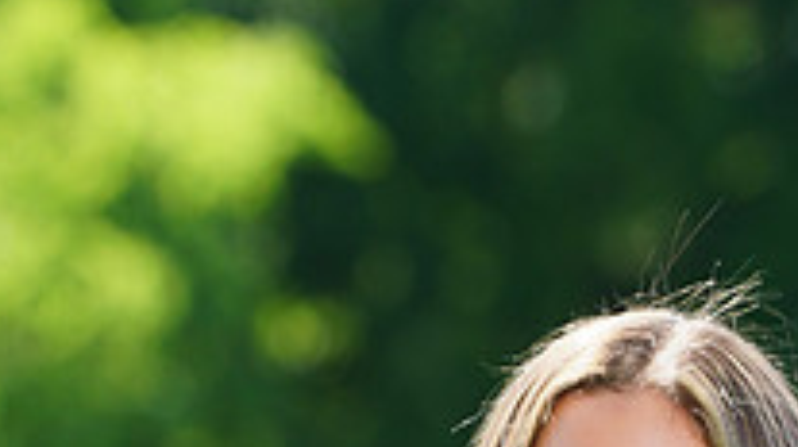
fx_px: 18604
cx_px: 628
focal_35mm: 880
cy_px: 909
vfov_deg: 1.4
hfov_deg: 2.5
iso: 200
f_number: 9
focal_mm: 300
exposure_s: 1/160
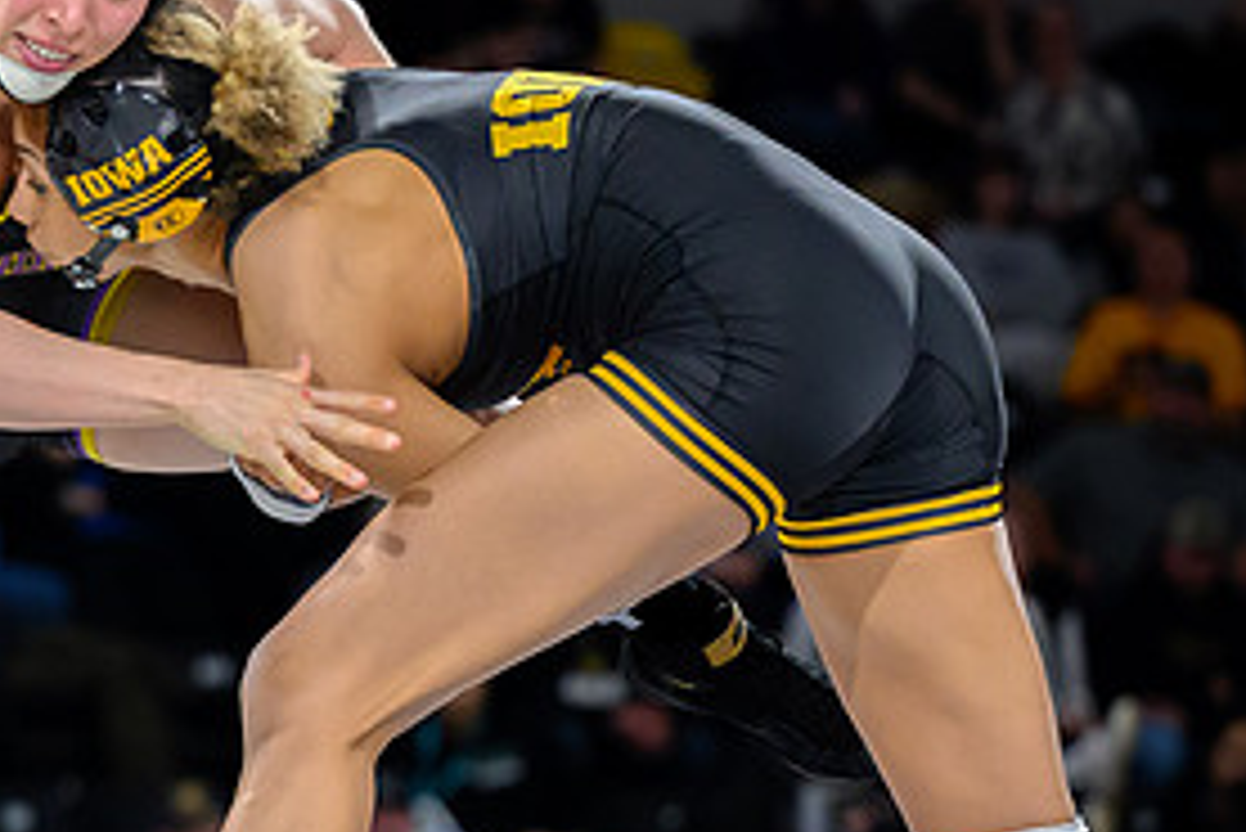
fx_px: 9869
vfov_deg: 4.8
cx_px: 301
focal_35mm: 285
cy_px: 599
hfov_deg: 7.2
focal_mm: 98
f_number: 2.8
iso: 4500
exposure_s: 1/800
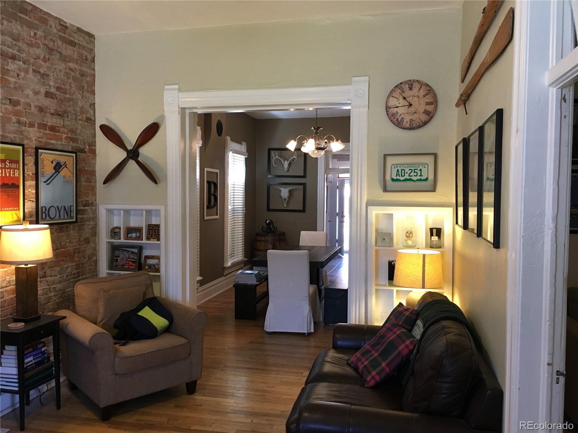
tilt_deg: -1.2
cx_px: 289
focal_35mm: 29
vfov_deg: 48.2
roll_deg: +0.4
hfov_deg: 61.7
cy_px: 216
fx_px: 484
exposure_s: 1/30
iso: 125
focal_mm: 4.15
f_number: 2.2
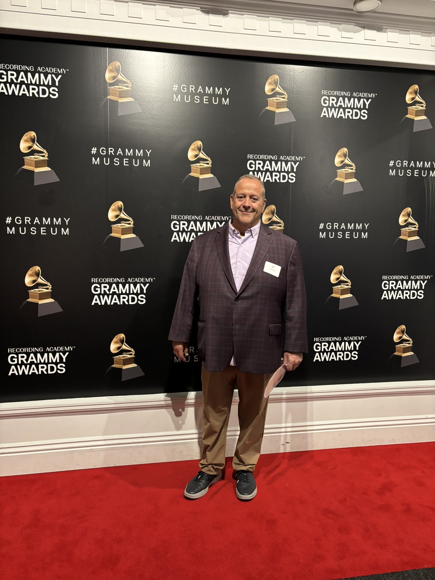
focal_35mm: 26
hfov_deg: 53.1
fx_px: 436
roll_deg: -1.8
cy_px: 290
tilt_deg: -4.9
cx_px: 218
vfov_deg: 67.3
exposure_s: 1/40
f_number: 1.6
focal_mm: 5.96
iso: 500
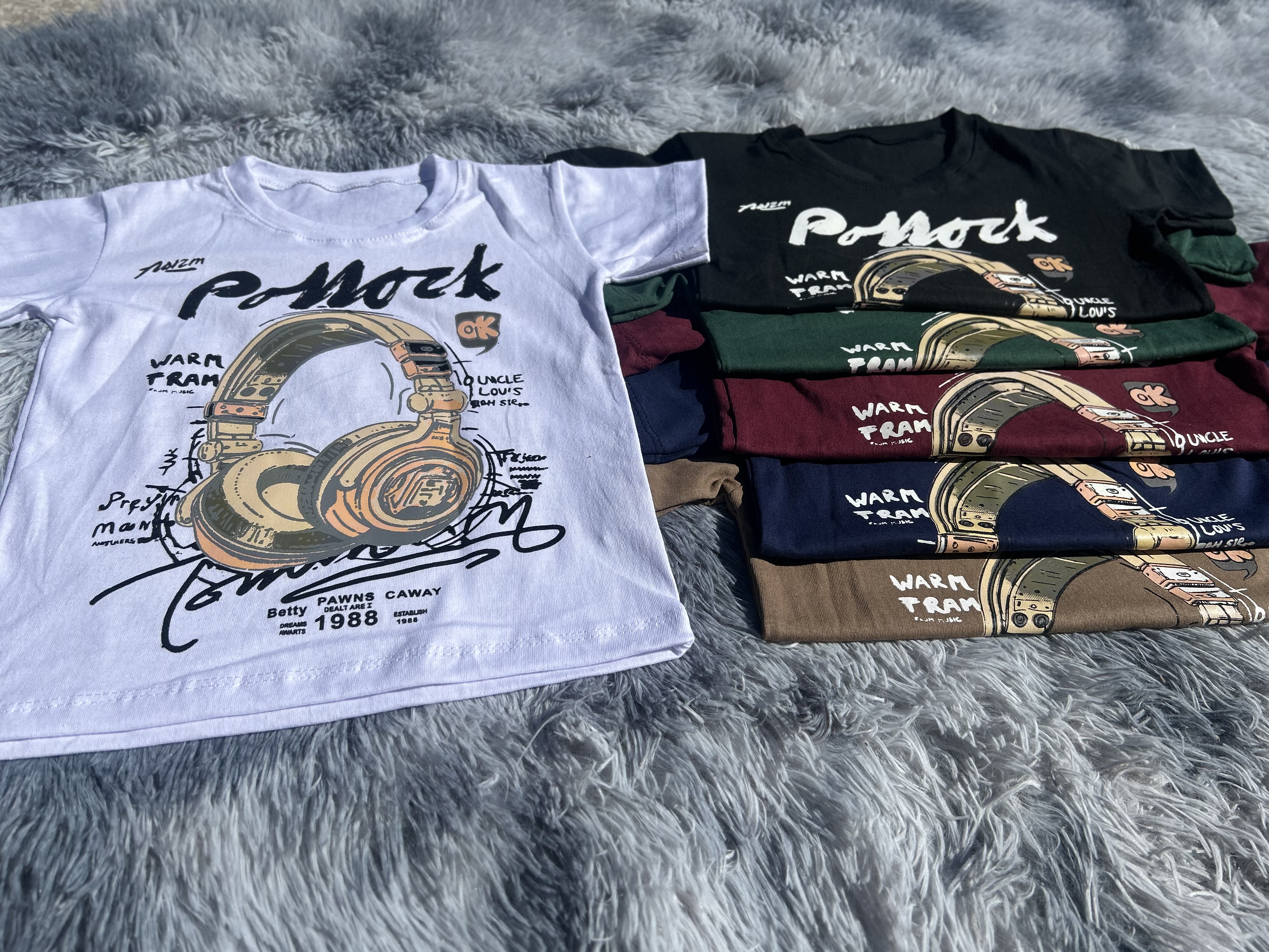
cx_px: 634
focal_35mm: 26
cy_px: 476
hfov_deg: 67.3
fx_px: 953
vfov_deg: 53.1
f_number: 1.5
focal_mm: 5.7
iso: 50
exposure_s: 1/14286
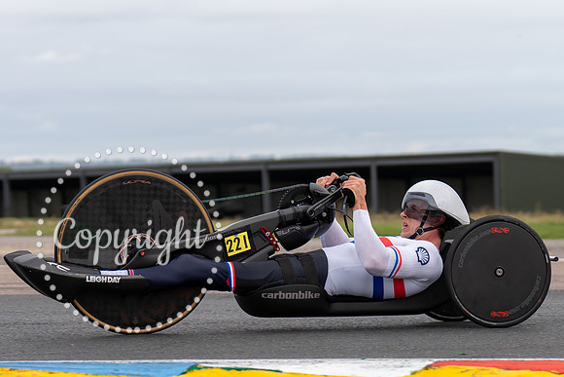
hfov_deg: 12.6
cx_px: 396
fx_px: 2554
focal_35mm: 163
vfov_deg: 8.4
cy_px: 352
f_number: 3.5
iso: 125
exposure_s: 1/1000
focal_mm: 86
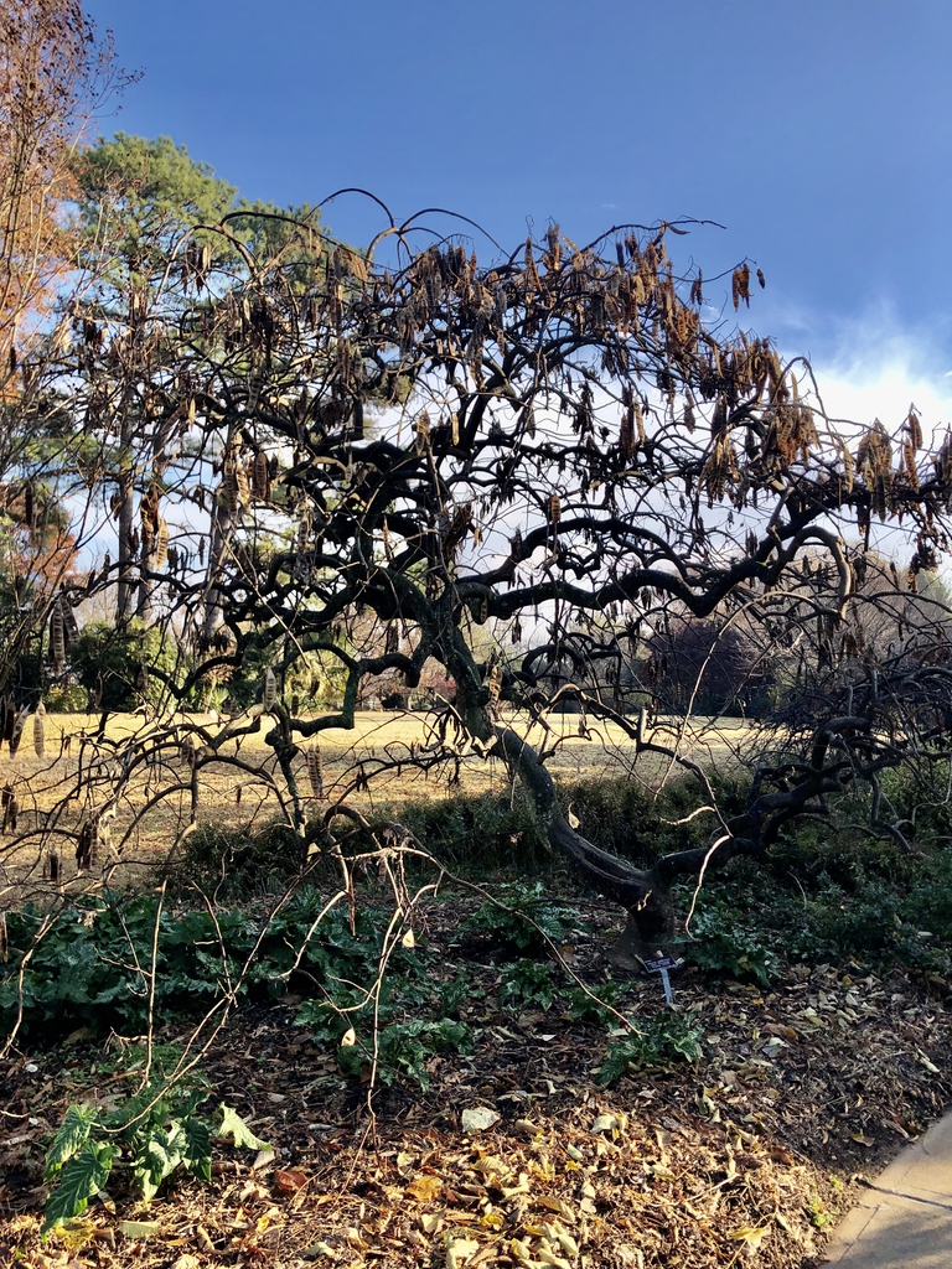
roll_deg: -0.3
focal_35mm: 28
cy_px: 634
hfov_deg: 49.7
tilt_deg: +4.9
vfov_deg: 63.4
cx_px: 476
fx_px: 1027
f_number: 1.8
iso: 20
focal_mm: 3.99
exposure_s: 1/736
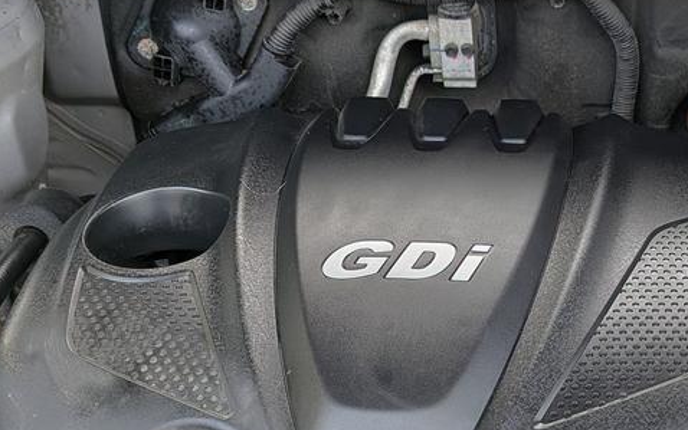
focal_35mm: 68
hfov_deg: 29.4
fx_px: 1275
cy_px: 305
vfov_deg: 19.1
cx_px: 559
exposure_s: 1/144
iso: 46
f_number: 1.85
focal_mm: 6.81
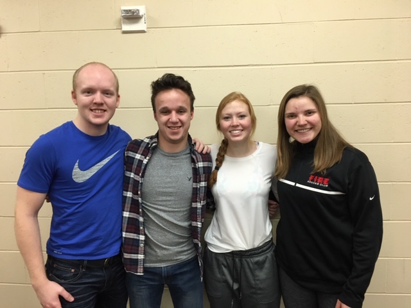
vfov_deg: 48.2
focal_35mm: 29
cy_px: 154
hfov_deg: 61.7
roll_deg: +1.1
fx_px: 344
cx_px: 206
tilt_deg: -6.9
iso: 100
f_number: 2.2
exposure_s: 1/30
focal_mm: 4.15
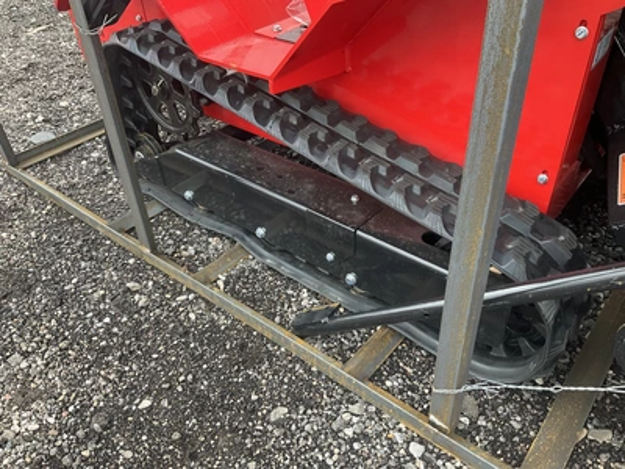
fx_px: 524
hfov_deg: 61.7
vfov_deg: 48.2
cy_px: 234
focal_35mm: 29
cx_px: 312
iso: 50
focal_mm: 3
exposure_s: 1/122
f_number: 1.8
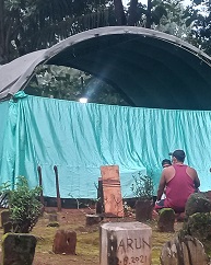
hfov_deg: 14.2
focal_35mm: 101
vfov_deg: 19.0
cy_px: 148
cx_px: 315
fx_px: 790
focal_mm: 4.6
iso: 100
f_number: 1.8
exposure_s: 1/50
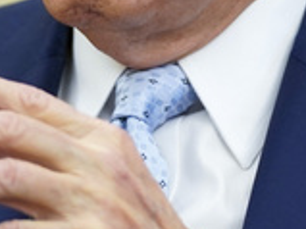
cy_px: 34
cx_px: 69
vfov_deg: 1.6
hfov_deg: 2.2
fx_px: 8065
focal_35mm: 913
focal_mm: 147
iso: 2000
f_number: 2.8
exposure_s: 1/320
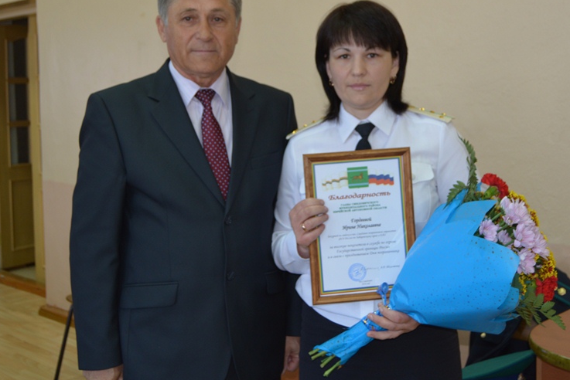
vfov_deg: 26.9
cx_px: 310
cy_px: 131
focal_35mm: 50
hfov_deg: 39.6
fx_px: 792
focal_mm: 24
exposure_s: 1/80
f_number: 3.8
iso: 400
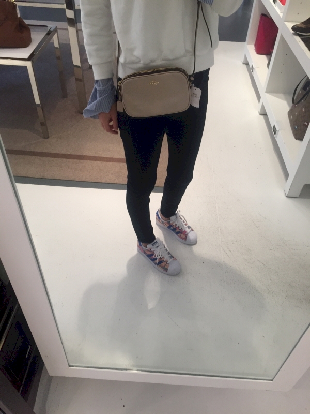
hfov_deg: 48.2
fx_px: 346
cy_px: 207
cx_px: 155
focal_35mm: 29
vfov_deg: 61.7
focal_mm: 4.15
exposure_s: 1/30
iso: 40
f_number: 2.2
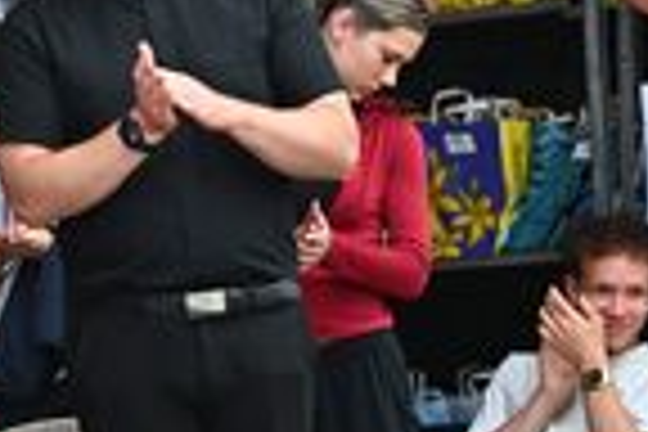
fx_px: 8747
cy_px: 292
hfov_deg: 4.2
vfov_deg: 2.8
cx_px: -130
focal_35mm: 486
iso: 1600
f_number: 4.5
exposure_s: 1/250
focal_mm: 155
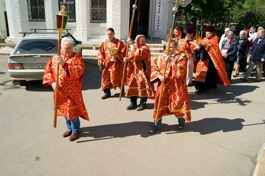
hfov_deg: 57.3
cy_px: 88
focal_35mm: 33
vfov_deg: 39.9
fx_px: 243
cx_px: 132
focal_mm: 22
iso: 100
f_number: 10
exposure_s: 1/125
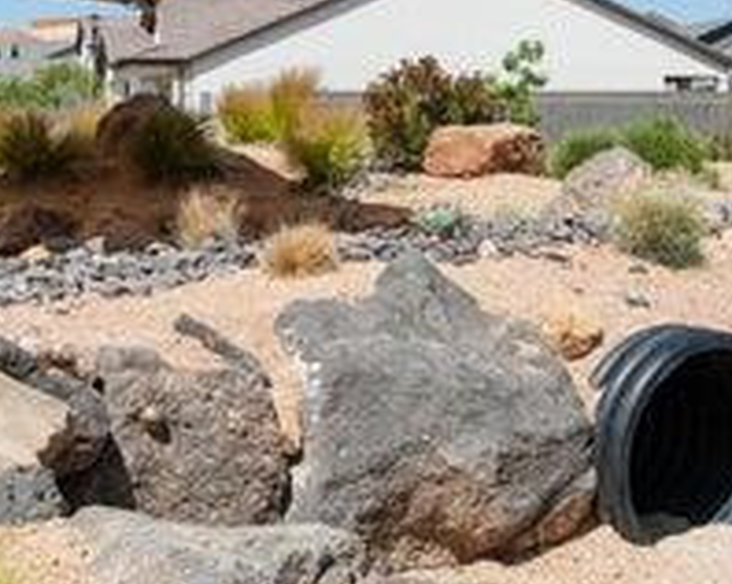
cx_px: 362
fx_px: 1775
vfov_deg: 18.6
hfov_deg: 23.3
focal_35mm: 82
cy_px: 200
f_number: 5.6
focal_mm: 24
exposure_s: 1/4000
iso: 400
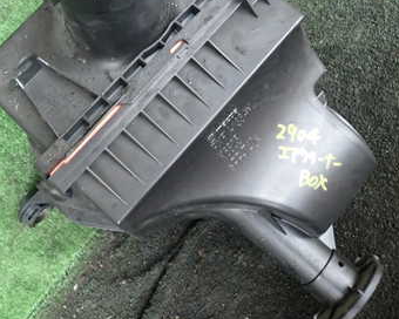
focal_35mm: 43
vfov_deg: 34.3
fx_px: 508
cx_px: 163
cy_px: 88
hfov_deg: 42.7
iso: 400
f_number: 2
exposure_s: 1/30
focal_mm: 4.5
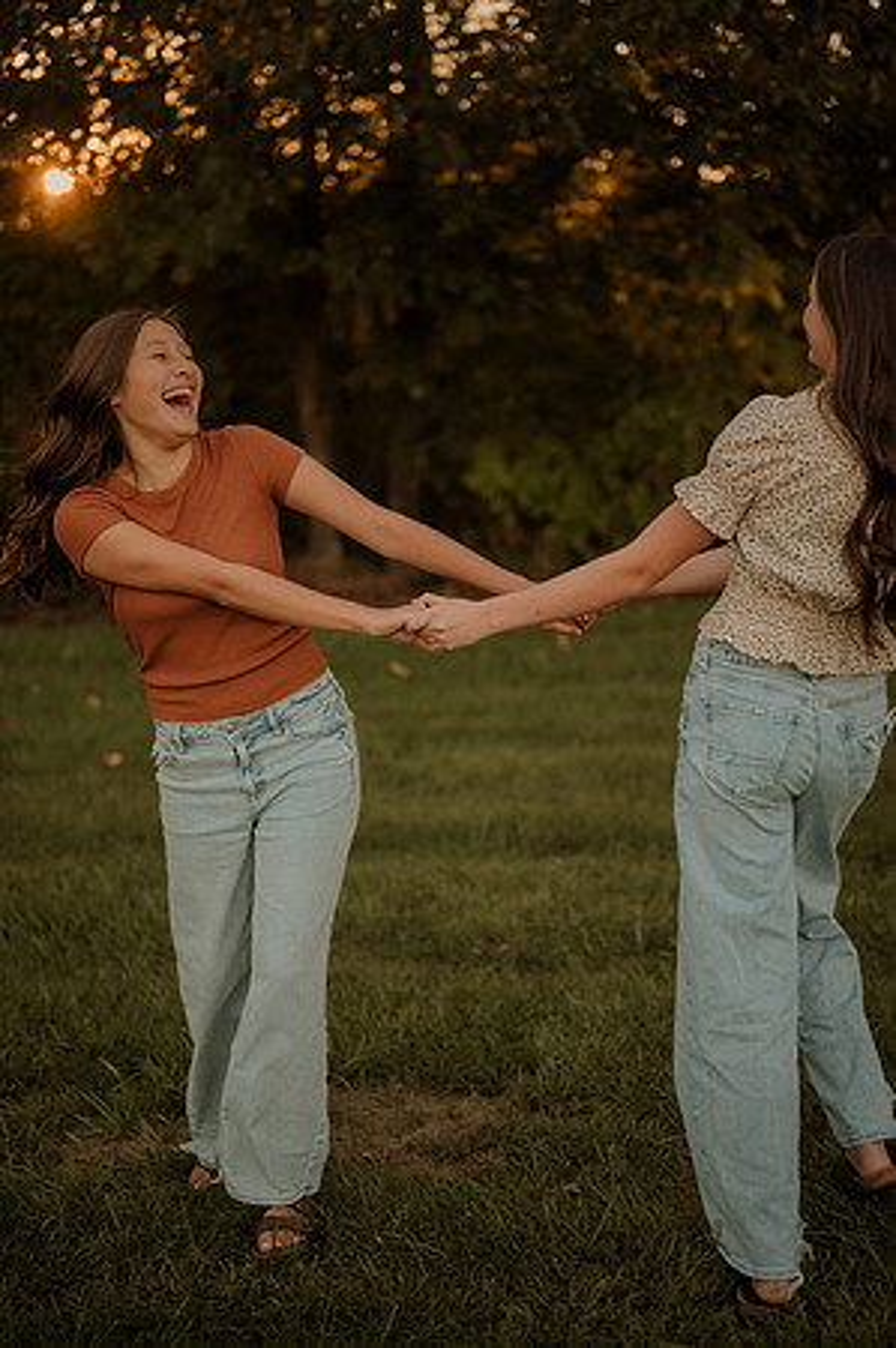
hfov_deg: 26.9
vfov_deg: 39.6
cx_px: 448
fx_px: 1871
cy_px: 674
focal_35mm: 50
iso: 250
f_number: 2
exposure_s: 1/640
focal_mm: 50
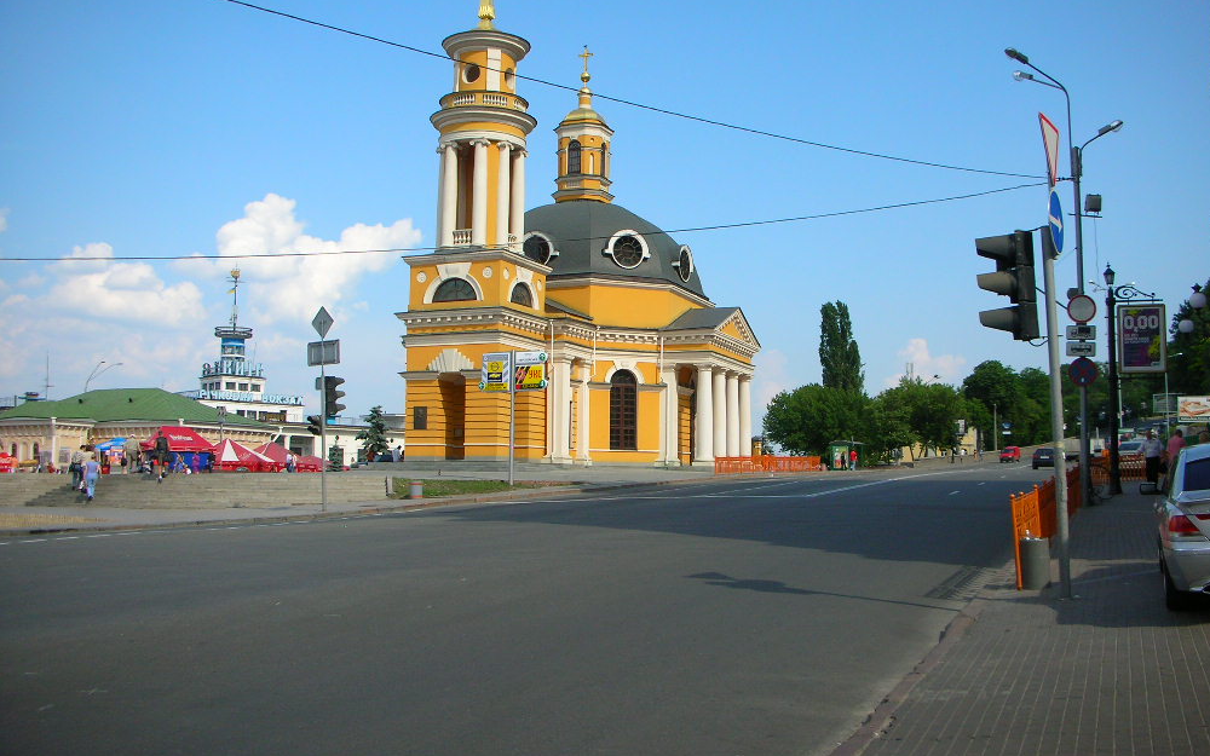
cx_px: 618
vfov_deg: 33.5
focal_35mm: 38
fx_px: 1253
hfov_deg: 51.5
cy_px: 334
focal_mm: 5.8
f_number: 8.5
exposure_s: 1/140
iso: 50
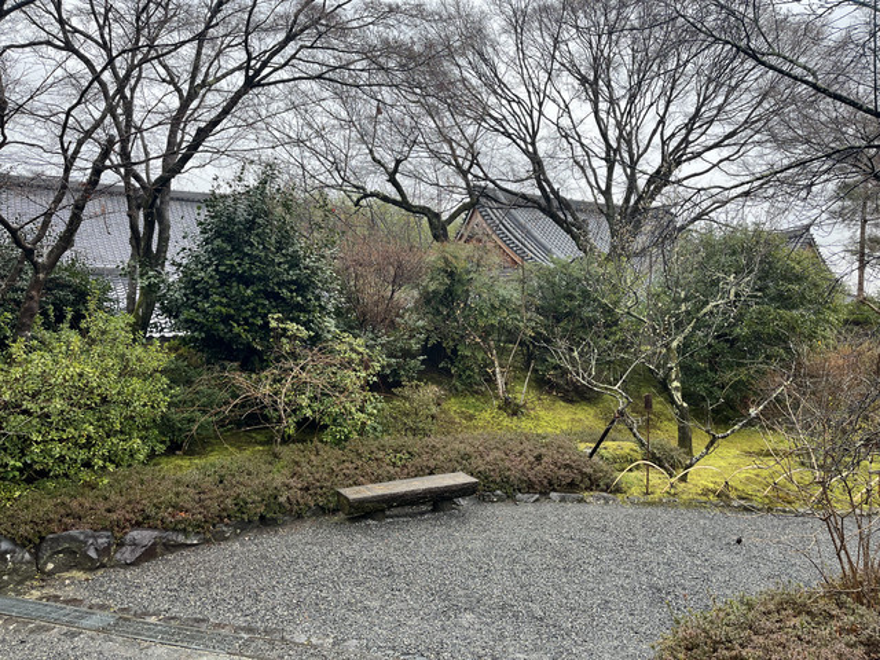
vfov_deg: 53.1
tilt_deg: -2.7
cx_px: 440
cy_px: 330
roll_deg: +0.0
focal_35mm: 26
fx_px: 661
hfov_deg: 67.3
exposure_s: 1/121
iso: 40
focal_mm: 5.1
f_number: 1.6
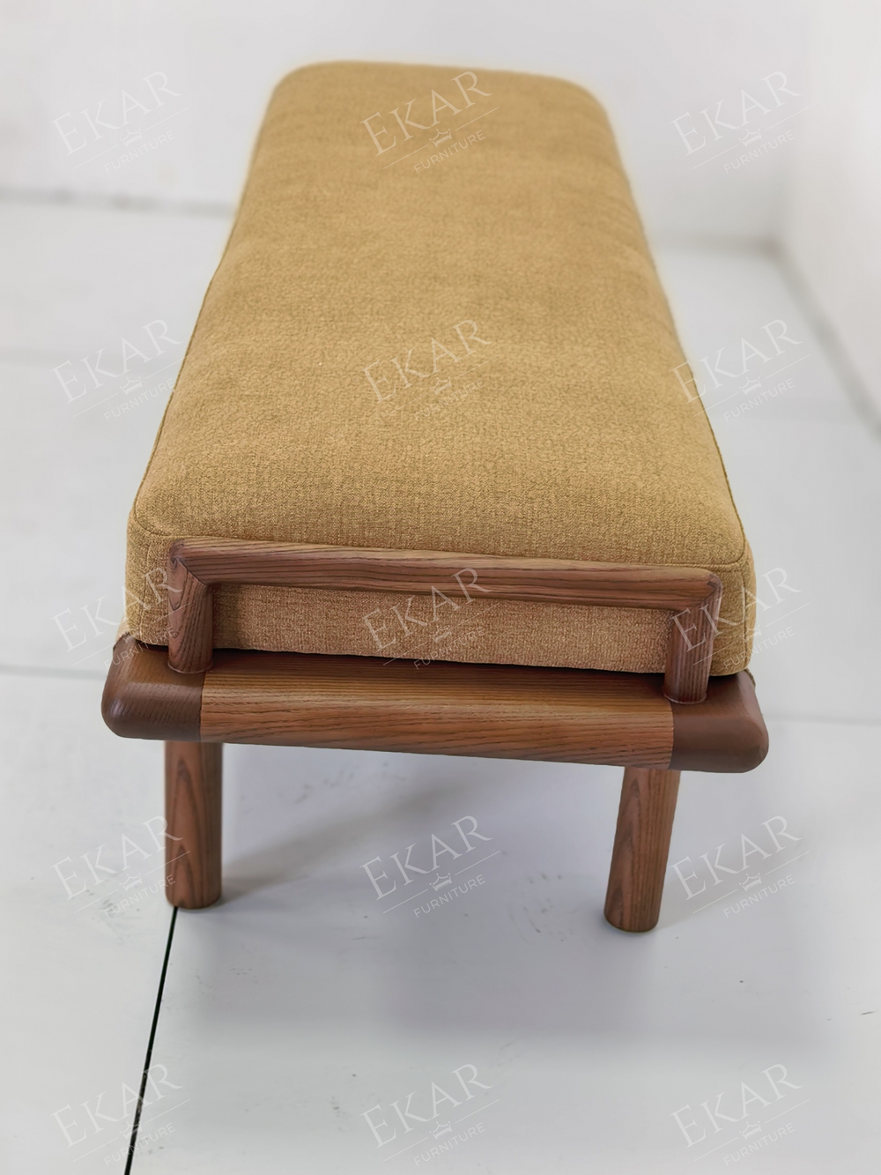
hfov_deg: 27.0
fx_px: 1832
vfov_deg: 35.5
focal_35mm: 54
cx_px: 440
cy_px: 588
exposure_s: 1/100
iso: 64
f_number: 2.4
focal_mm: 5.52
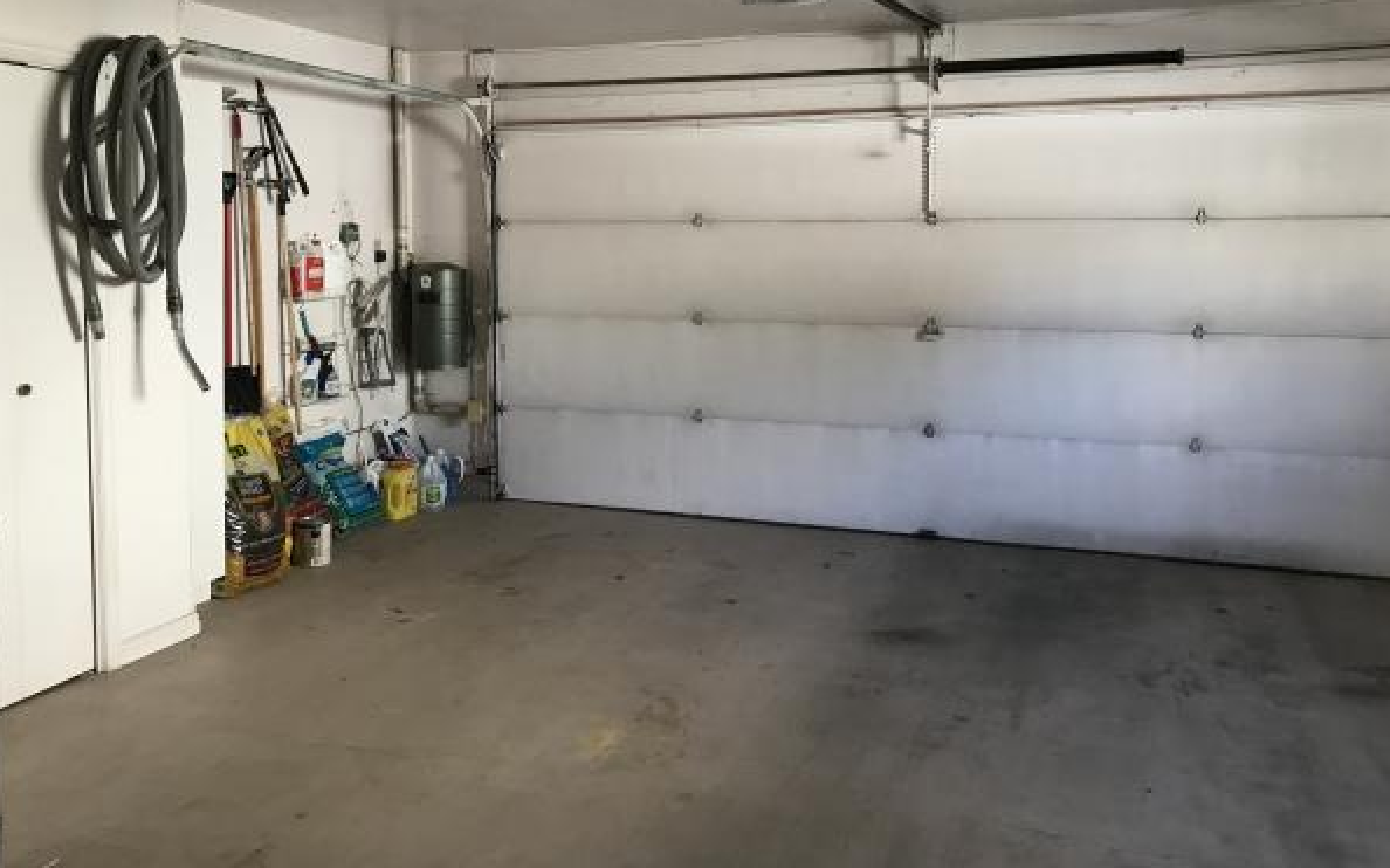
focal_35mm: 32
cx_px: 665
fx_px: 1212
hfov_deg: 59.6
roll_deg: -1.1
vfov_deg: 39.2
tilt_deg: -3.7
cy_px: 325
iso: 40
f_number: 1.8
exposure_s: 1/20
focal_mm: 3.99
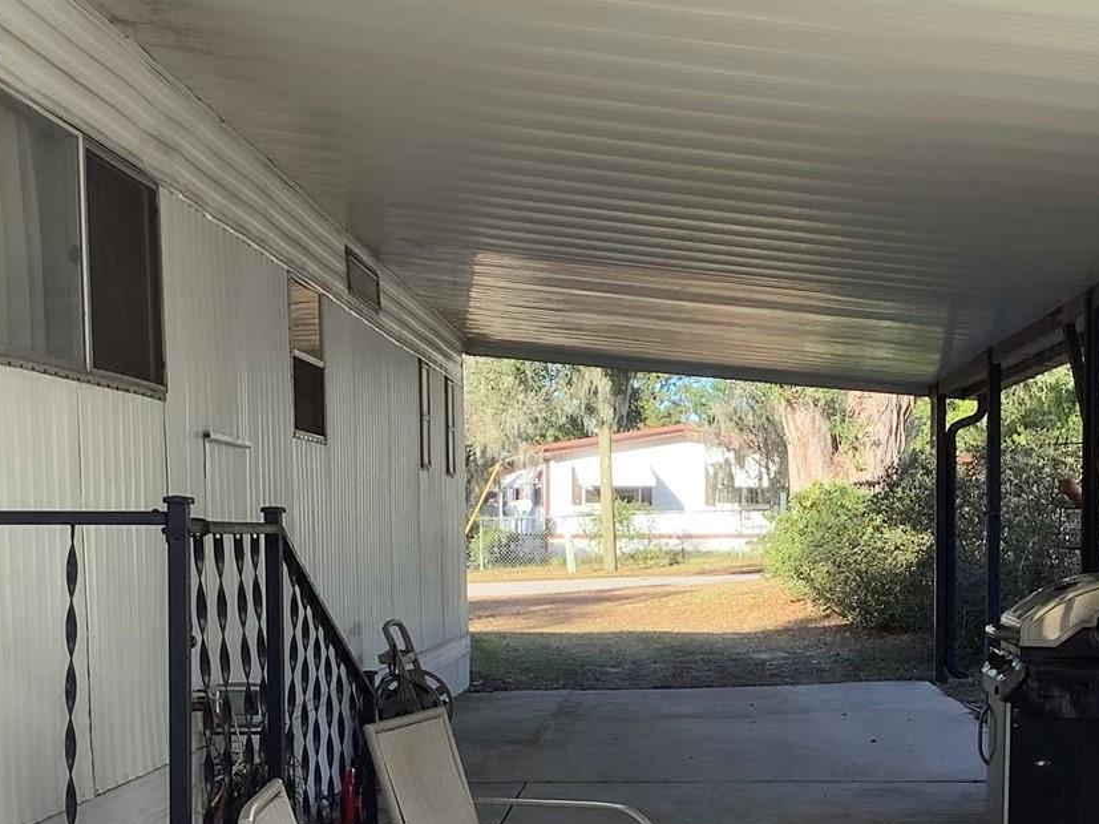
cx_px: 714
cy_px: 702
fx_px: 1905
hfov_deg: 32.0
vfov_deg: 23.9
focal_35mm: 60
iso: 25
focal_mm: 3.3
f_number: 2.4
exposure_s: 1/120
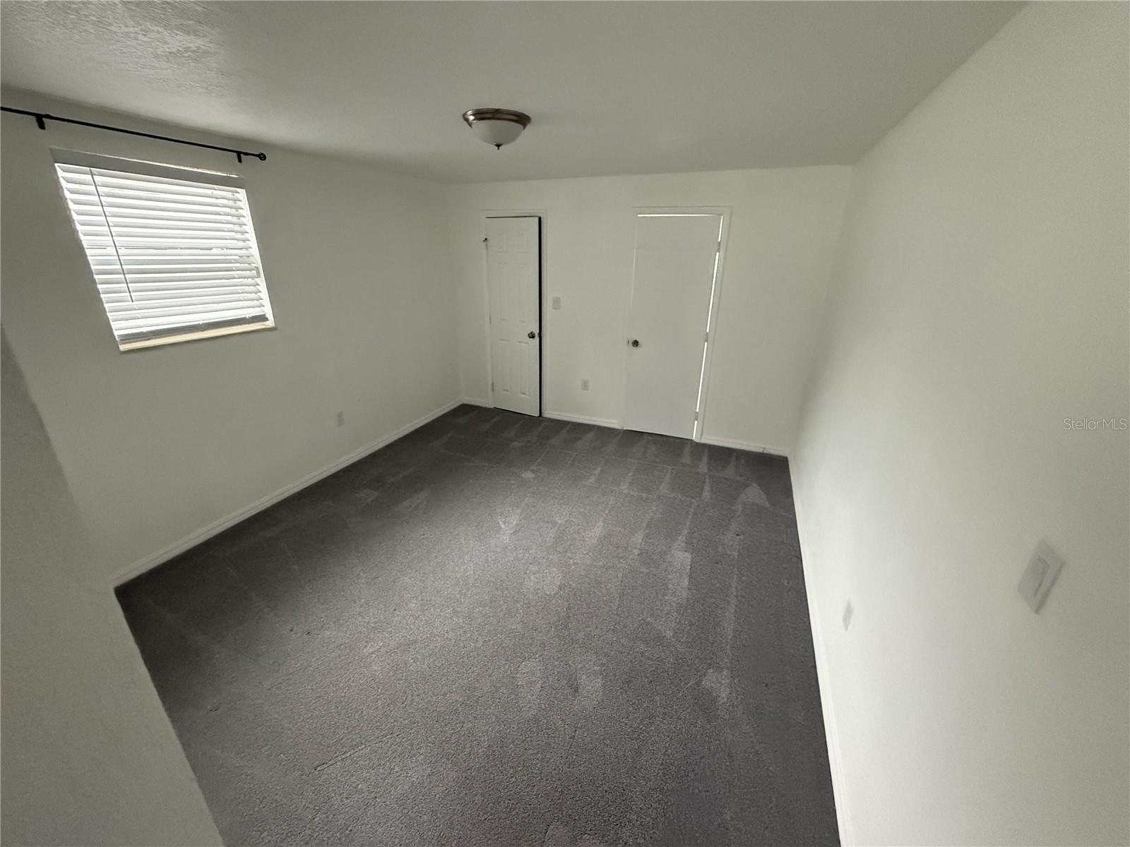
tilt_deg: -20.6
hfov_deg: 102.1
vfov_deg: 85.7
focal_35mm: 14
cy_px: 424
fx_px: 457
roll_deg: -0.7
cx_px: 565
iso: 1000
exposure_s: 1/60
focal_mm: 2.22
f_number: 2.2
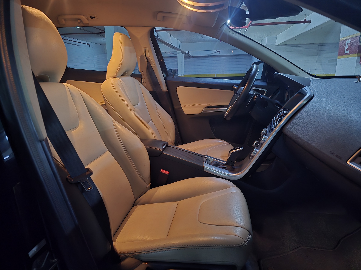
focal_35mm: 23
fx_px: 240
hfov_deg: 73.9
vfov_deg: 58.9
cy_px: 135
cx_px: 180
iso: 2500
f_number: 1.7
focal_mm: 6.3
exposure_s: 1/30
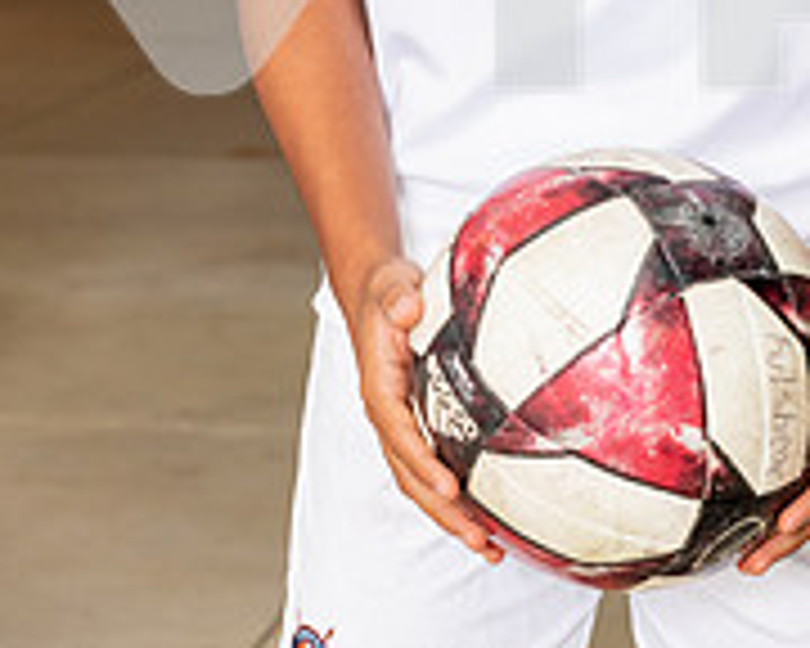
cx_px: 657
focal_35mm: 136
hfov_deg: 14.1
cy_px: -360
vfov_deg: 10.9
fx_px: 3260
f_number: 5
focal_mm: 58
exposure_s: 1/125
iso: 160
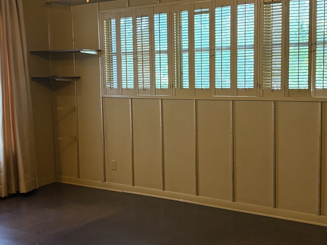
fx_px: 359
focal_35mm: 38
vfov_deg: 37.7
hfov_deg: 48.9
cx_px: 150
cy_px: 122
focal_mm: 5.96
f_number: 1.6
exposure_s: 1/40
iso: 400
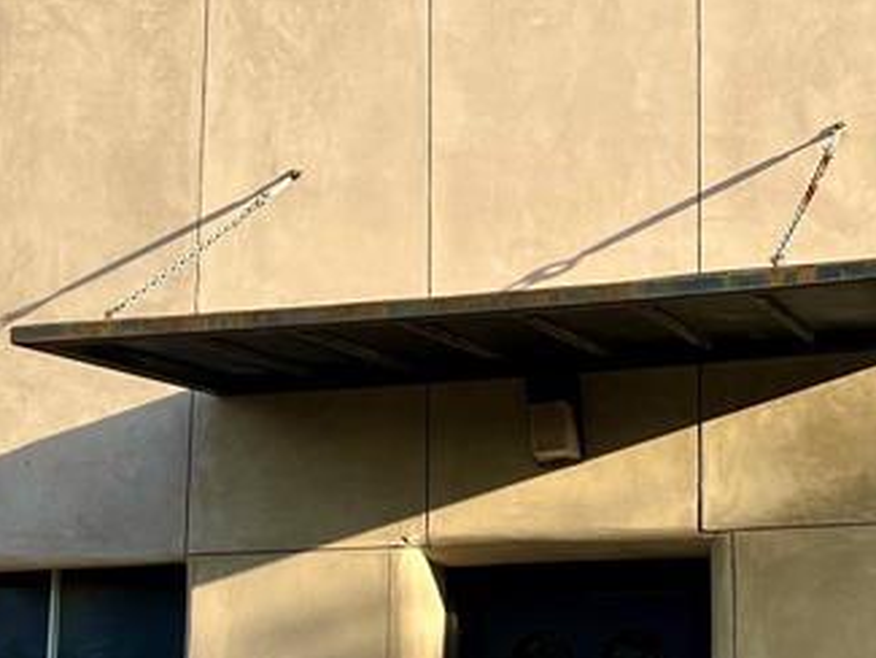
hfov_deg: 23.6
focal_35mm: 82
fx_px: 2076
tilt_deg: +9.6
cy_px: 504
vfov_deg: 17.9
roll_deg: +0.0
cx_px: 663
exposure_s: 1/1972
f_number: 1.5
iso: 50
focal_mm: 5.7
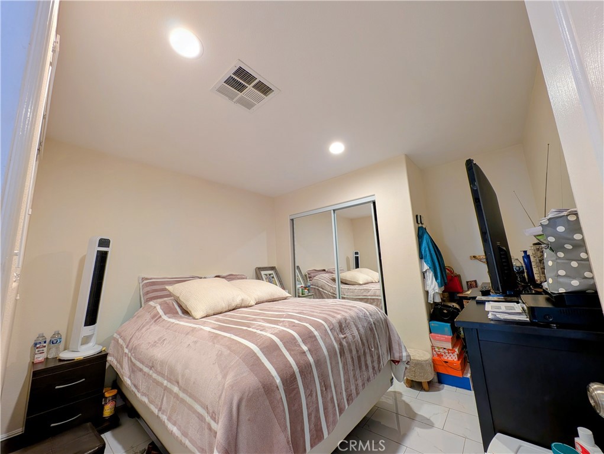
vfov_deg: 94.6
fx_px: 210
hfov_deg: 110.5
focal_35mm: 12
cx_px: 302
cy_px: 227
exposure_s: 1/24
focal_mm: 2.23
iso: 63
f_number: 1.95
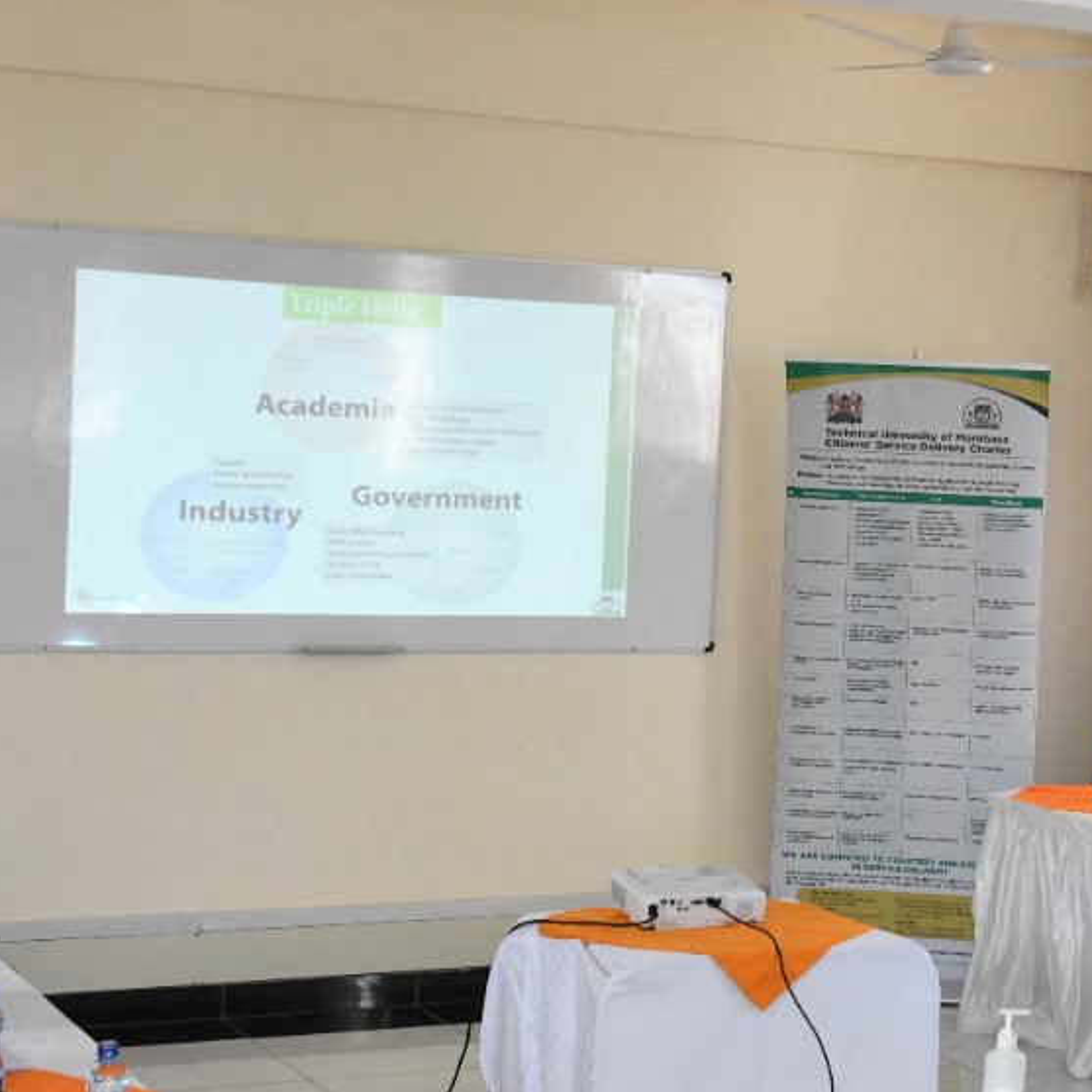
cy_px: 541
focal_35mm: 83
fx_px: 2962
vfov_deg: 20.9
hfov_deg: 20.5
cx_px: 988
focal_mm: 34
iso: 2200
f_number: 5.6
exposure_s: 1/400
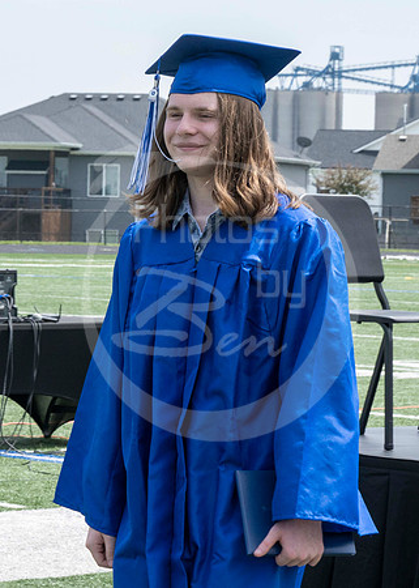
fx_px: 2958
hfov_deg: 8.1
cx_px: 5
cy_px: 171
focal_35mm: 177
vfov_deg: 11.3
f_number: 13
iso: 200
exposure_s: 1/250
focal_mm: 70
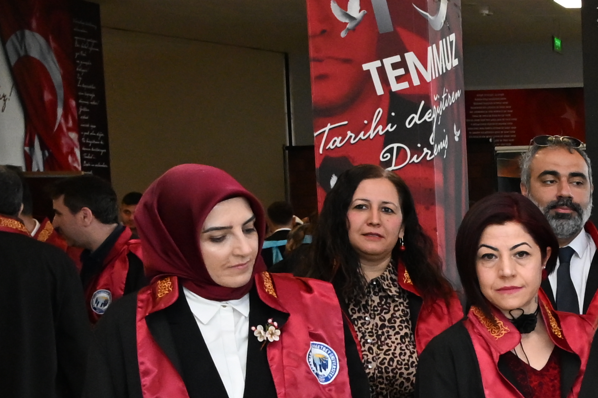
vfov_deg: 13.6
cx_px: 996
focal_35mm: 99
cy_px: 427
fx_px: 1644
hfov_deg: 17.6
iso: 3200
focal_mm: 24
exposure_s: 1/60
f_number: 8
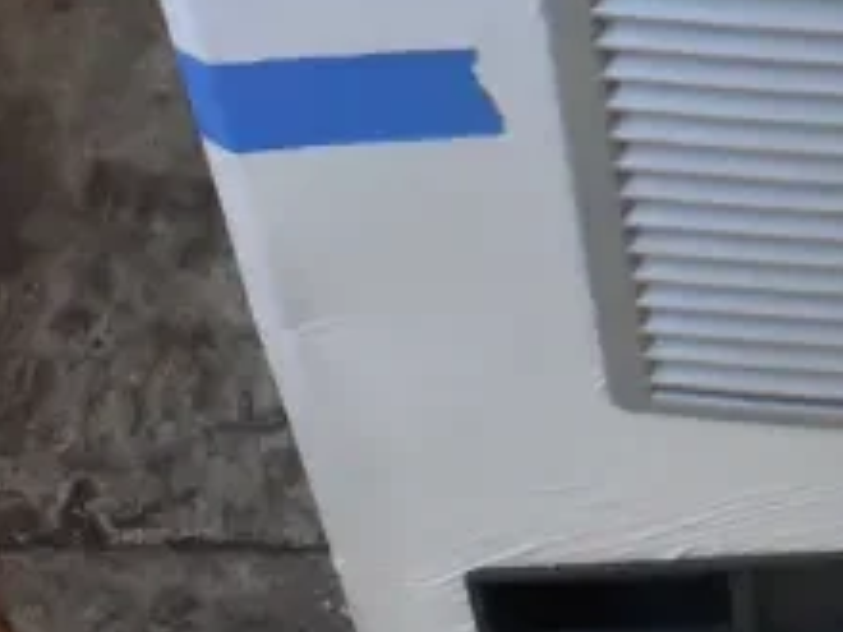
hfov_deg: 14.2
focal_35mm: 132
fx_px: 3215
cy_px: -508
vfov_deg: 10.6
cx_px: 1161
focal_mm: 22
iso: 6400
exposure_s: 1/320
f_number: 9
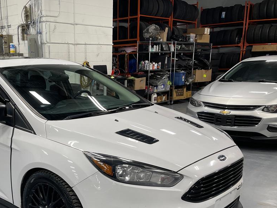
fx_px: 328
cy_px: 160
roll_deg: +2.1
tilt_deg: -13.5
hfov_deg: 44.6
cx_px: 78
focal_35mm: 41
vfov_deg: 34.3
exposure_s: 1/120
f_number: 1.6
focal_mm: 5.1
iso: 64
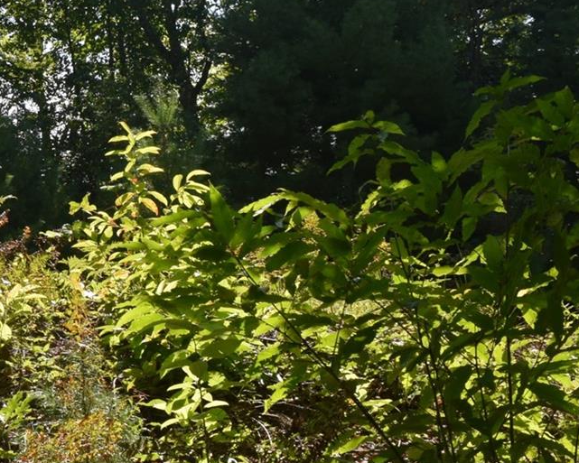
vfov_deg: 18.9
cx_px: -205
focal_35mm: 81
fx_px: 1388
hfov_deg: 21.1
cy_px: 159
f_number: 8
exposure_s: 1/250
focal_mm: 18
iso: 200
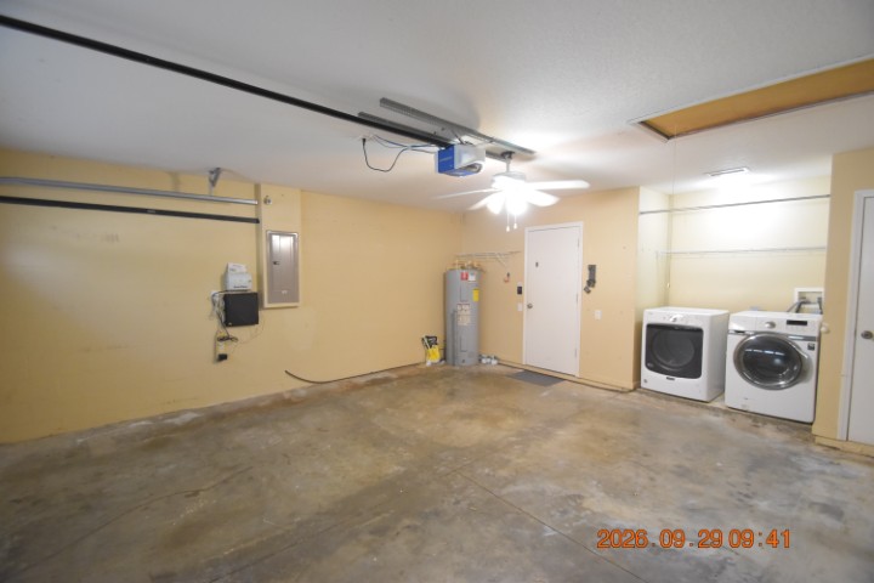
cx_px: 437
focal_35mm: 15
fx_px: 364
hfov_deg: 100.4
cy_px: 292
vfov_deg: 77.3
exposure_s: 1/60
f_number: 3.5
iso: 3200
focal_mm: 10
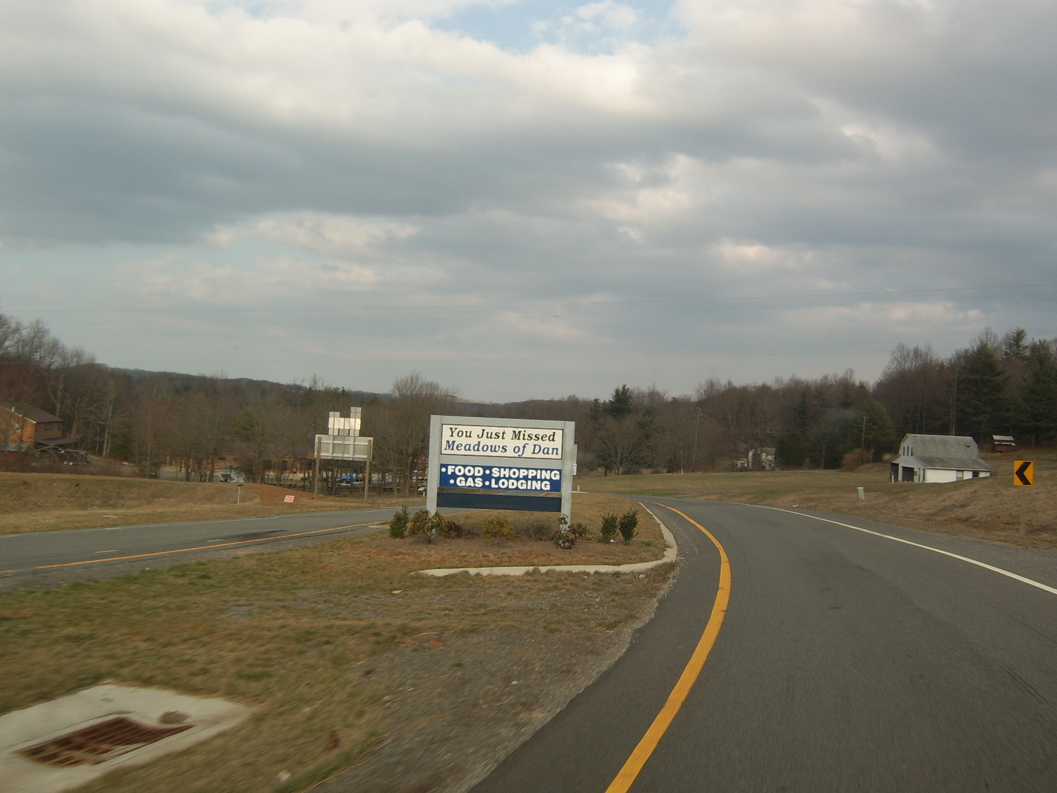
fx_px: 947
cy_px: 396
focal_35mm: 31
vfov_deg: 45.4
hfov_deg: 58.4
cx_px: 528
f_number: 5.6
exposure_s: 1/192
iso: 50
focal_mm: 8.13
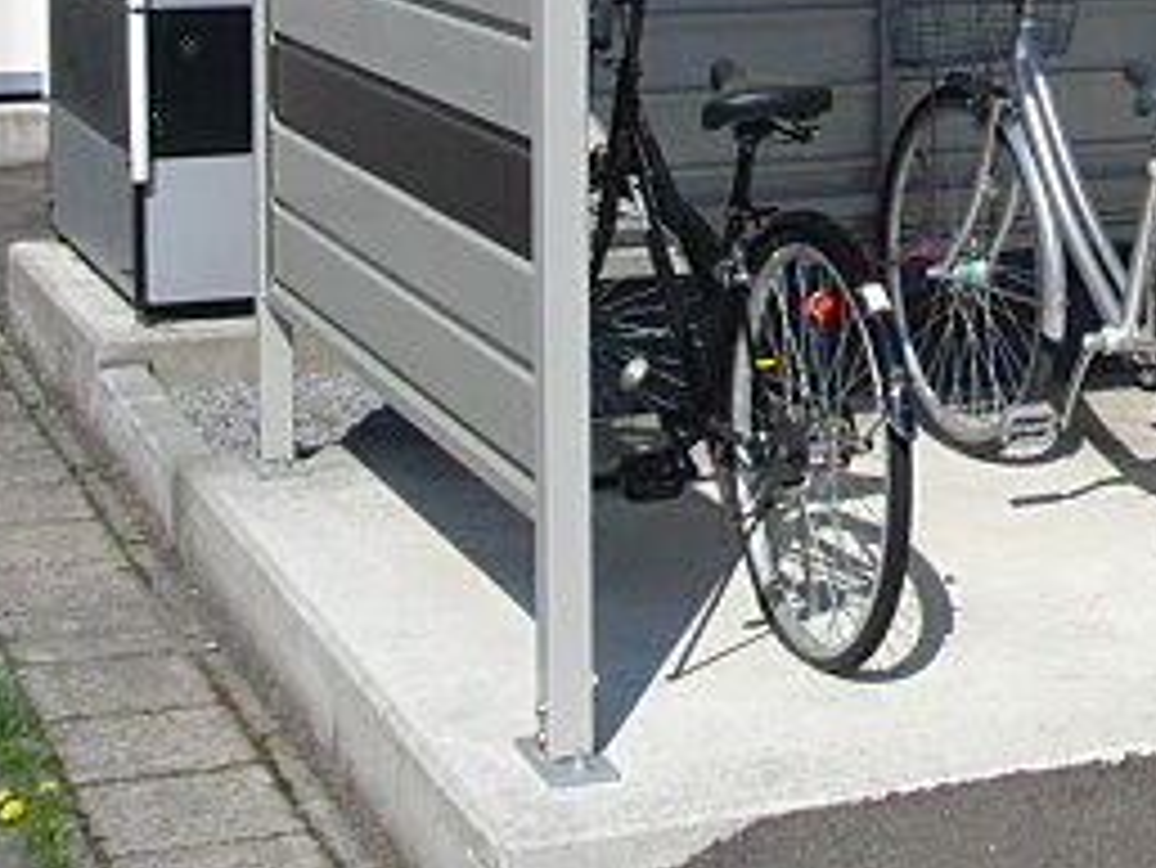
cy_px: -198
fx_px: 3074
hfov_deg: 20.9
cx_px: 1039
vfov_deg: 15.4
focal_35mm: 92
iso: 100
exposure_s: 1/320
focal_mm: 6.42
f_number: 8.5
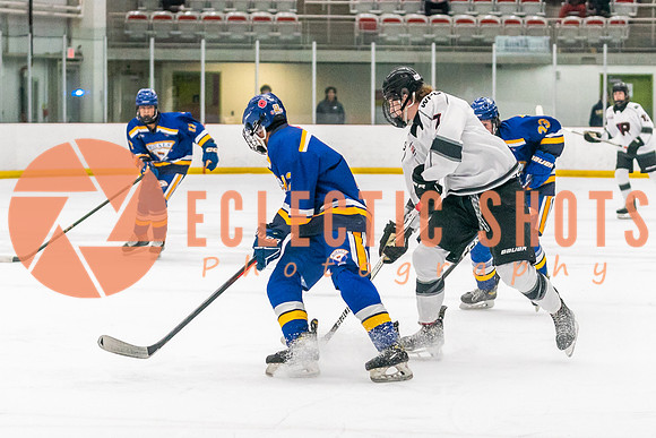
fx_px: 2861
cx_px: 328
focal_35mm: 157
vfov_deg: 8.7
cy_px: 198
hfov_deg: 13.1
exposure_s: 1/1250
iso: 3200
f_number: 2.8
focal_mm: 70
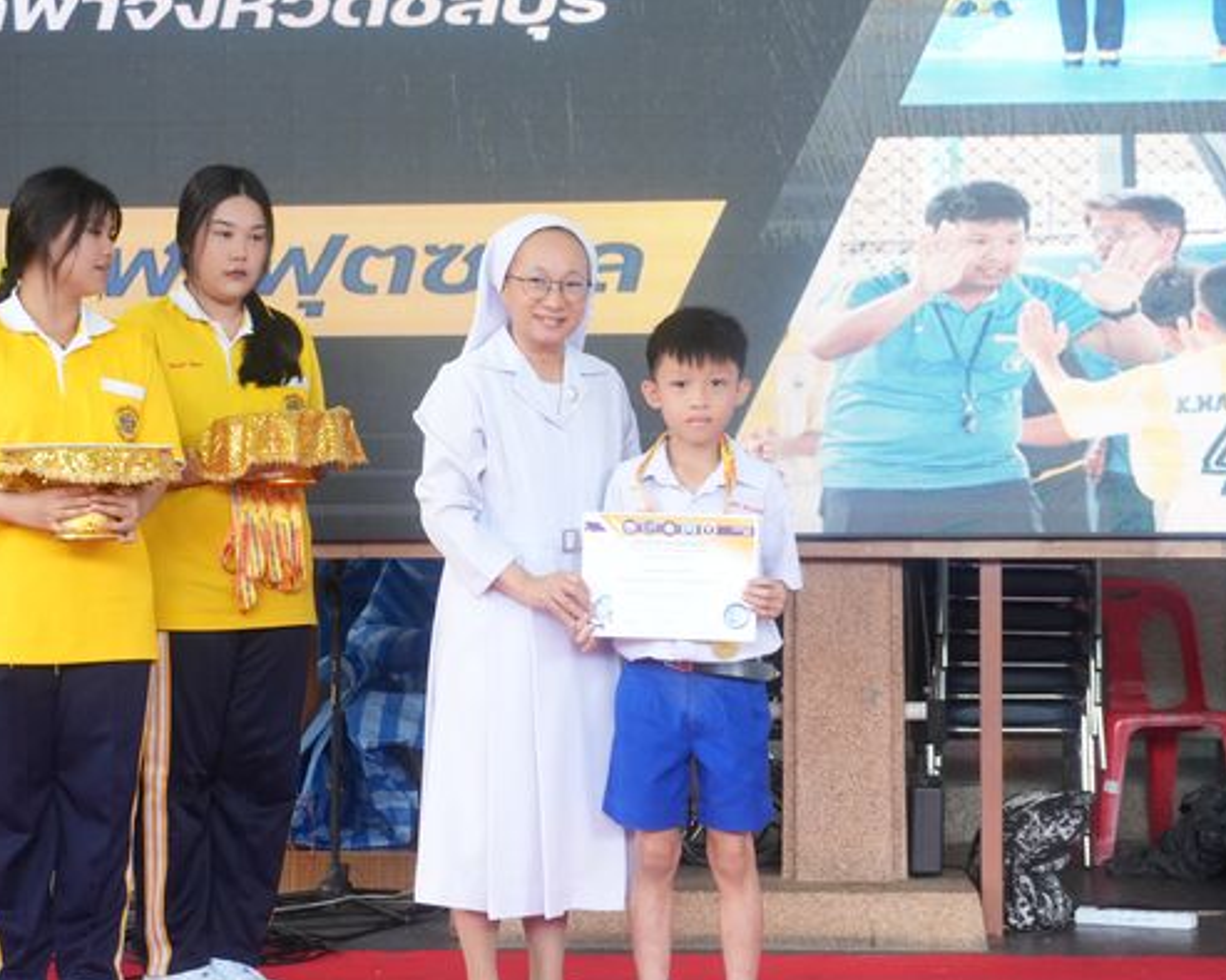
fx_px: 2611
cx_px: 654
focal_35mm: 72
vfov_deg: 21.2
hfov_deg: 26.4
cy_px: 492
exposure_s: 1/100
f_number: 5.6
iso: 1600
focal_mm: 42
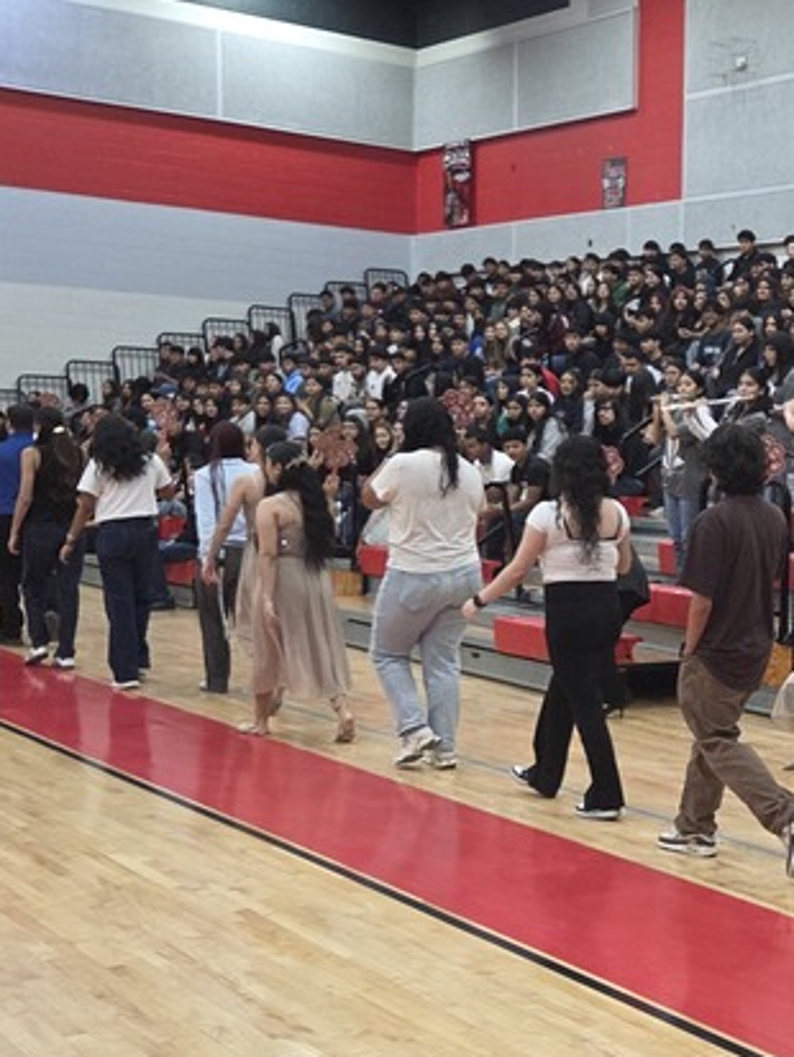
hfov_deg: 24.4
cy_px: 637
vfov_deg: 33.7
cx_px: 814
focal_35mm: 57
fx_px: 1742
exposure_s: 1/120
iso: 200
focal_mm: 5.4
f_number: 1.8
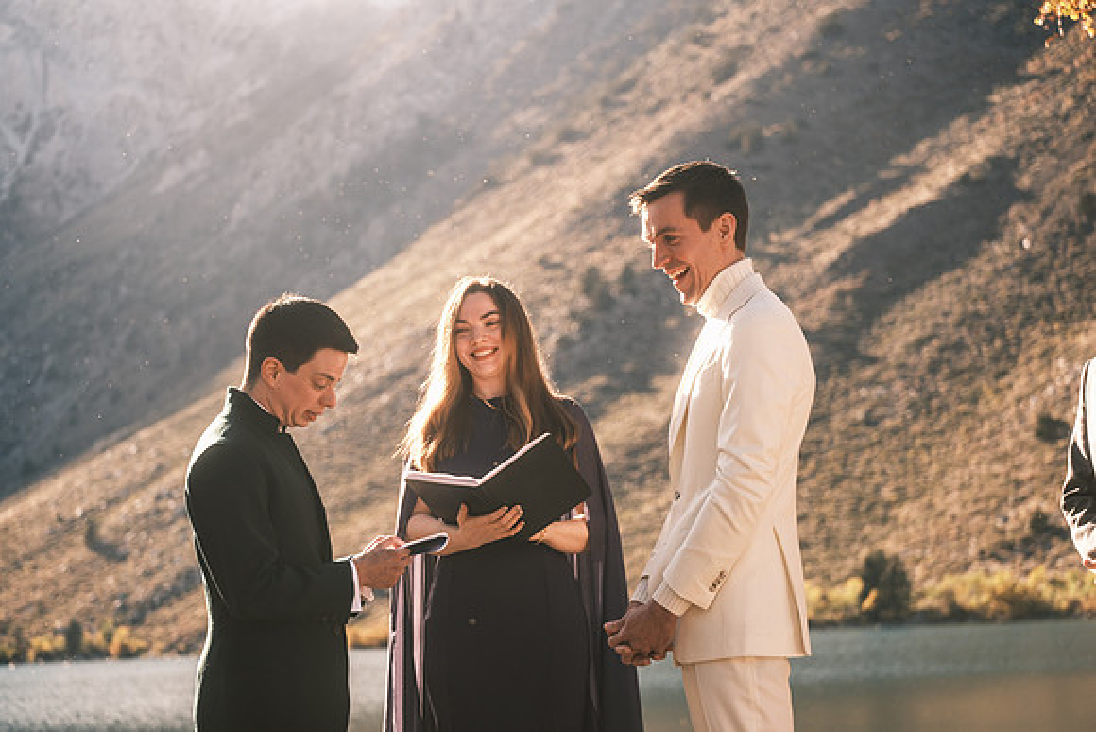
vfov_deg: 18.2
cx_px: 548
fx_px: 2284
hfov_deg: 27.0
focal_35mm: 75
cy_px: 366
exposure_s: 1/600
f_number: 2.8
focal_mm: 50
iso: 200
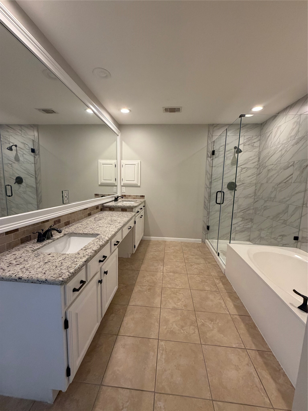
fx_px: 166
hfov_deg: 85.7
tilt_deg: -6.0
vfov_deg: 102.1
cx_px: 154
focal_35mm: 14
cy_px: 206
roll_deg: -1.5
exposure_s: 1/120
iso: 250
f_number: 2.2
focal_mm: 2.22
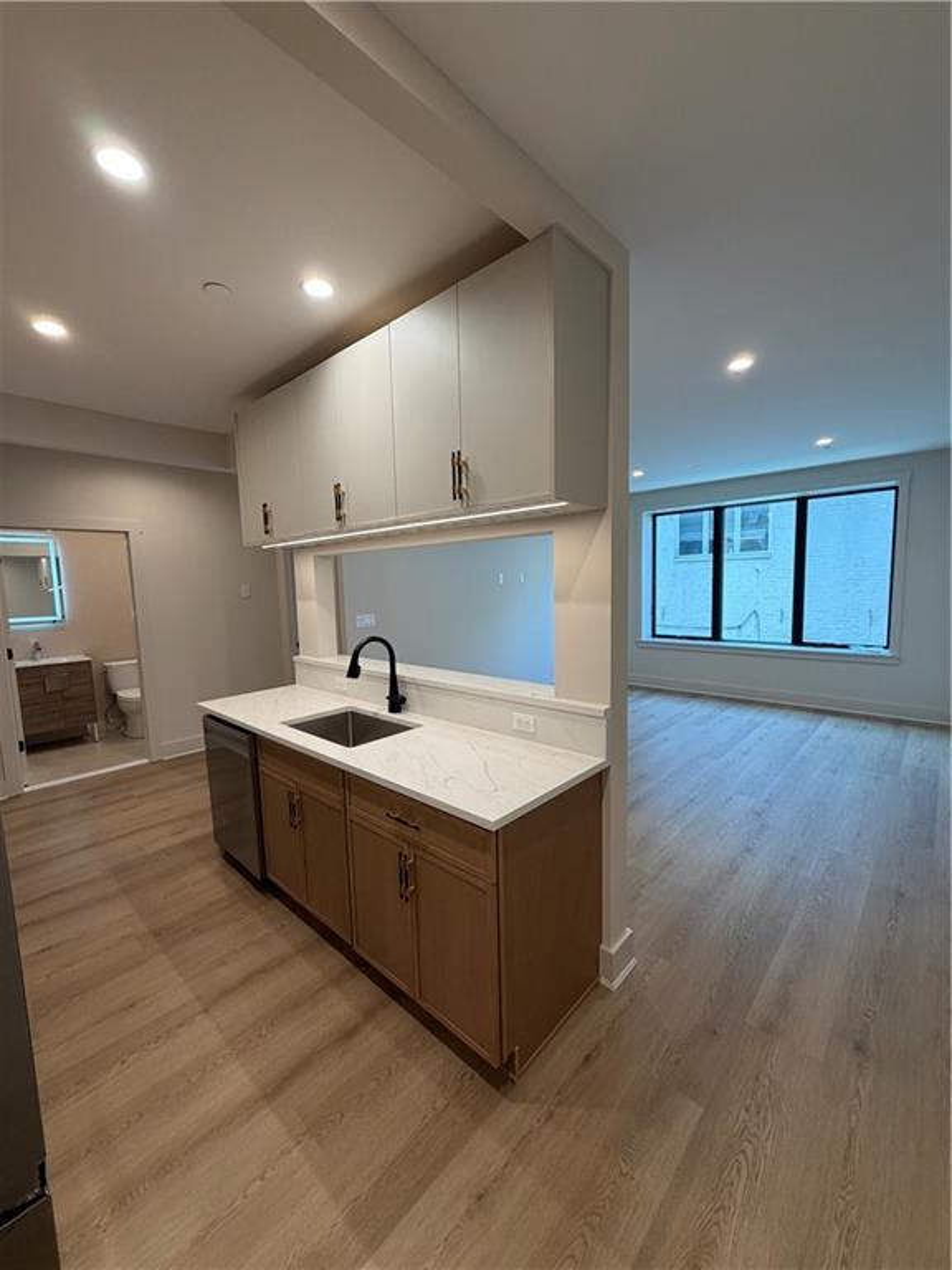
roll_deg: +1.5
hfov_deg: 85.7
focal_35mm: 14
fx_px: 513
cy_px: 635
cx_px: 476
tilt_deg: -5.8
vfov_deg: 102.1
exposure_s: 1/120
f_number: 2.2
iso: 250
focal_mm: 2.22
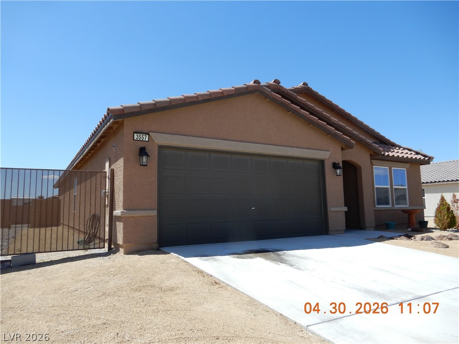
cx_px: 230
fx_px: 318
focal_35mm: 24
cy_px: 172
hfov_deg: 71.6
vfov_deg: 56.8
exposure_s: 1/800
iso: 80
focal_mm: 4.3
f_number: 3.4
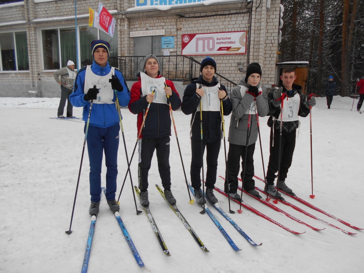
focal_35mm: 26
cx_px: 182
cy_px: 136
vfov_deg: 53.1
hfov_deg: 67.3
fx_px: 273
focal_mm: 4.6
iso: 80
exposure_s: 1/80
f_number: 3.2
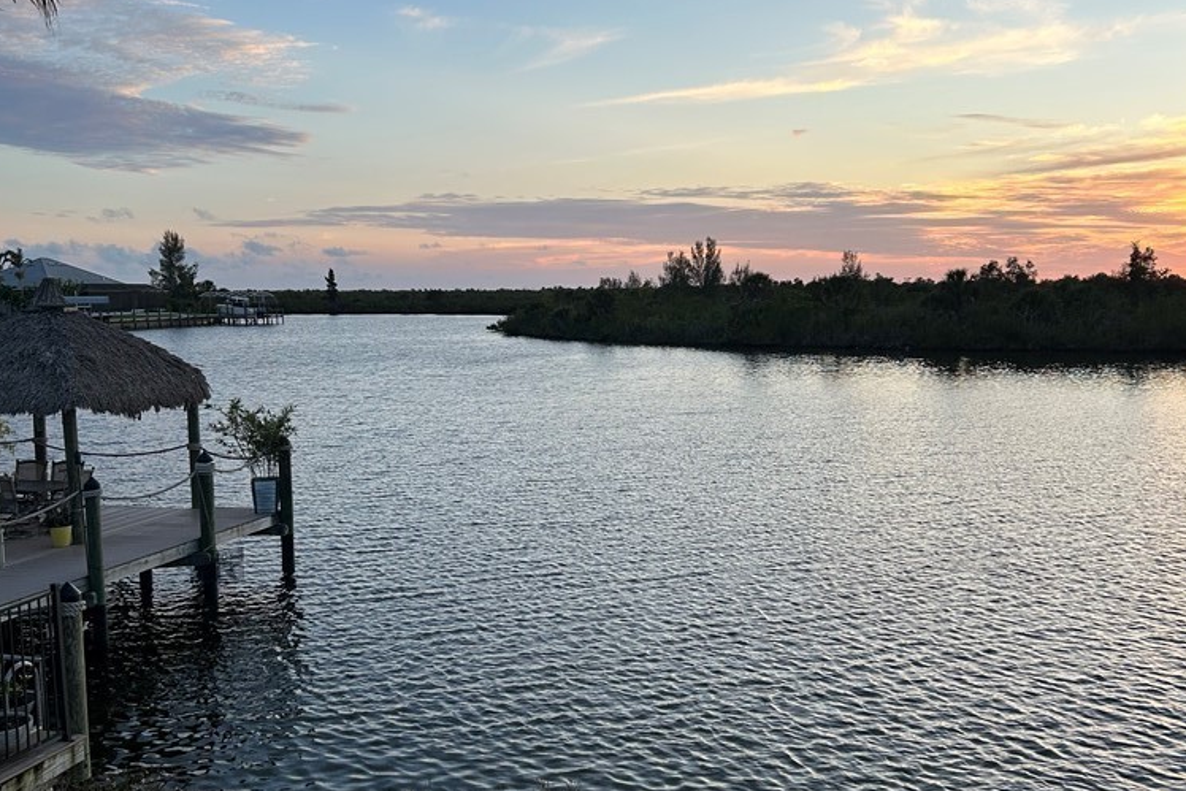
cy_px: 422
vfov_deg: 35.9
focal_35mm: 37
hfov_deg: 51.9
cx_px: 598
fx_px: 1219
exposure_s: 1/541
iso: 50
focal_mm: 5.7
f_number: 1.5
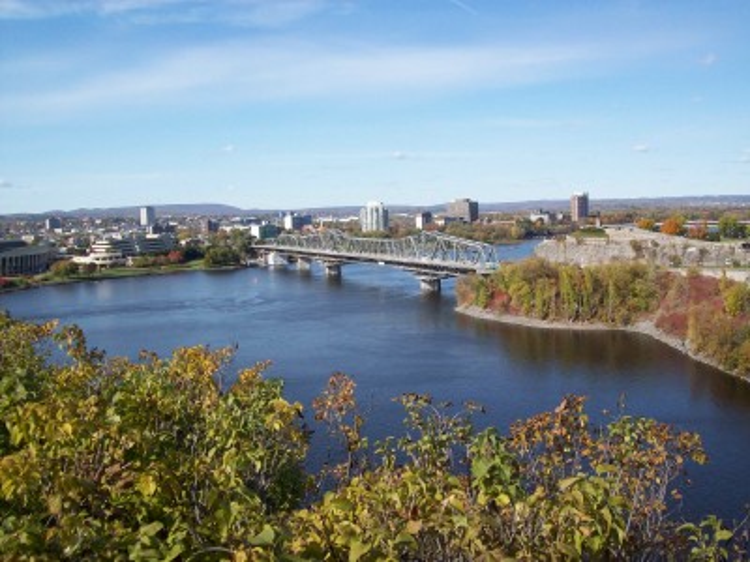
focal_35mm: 36
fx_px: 780
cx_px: 375
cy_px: 281
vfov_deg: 39.7
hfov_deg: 51.4
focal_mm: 6
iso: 80
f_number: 4.8
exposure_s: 1/491
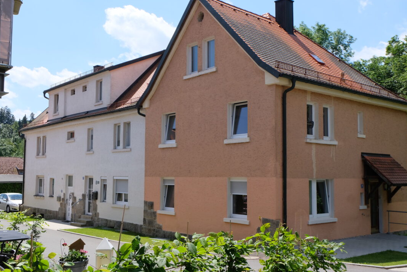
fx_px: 418
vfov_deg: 36.0
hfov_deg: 51.9
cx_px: 195
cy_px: 139
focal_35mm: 37
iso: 400
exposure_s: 1/400
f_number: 9
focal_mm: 22.2
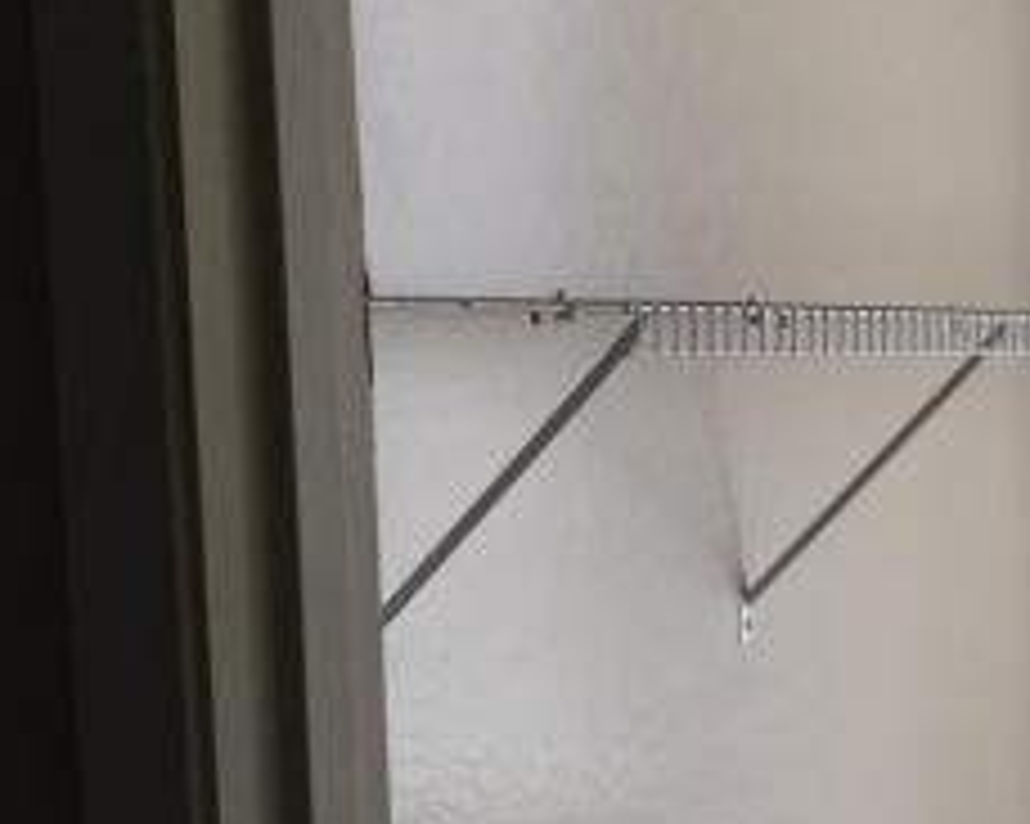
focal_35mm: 95
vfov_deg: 15.9
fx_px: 2895
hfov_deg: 19.5
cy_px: 770
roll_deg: +0.7
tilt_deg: -6.9
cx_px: 1061
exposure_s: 1/120
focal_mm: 4.15
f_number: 2.2
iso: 32
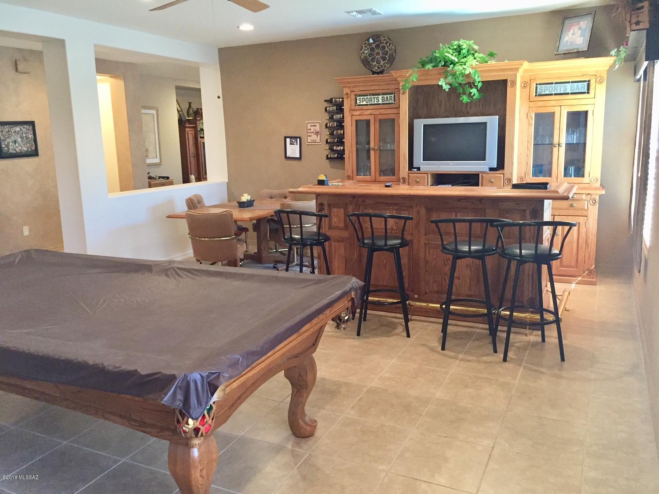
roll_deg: +0.6
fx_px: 552
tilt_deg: -9.6
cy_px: 247
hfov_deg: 61.7
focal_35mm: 29
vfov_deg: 48.2
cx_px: 330
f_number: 2.2
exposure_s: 1/30
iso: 250
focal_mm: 4.15
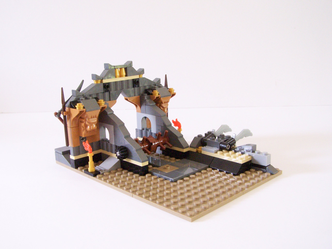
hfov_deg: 49.0
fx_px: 364
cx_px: 166
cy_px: 124
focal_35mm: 38
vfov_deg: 37.7
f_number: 4.5
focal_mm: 6.3
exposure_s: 1/45
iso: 400
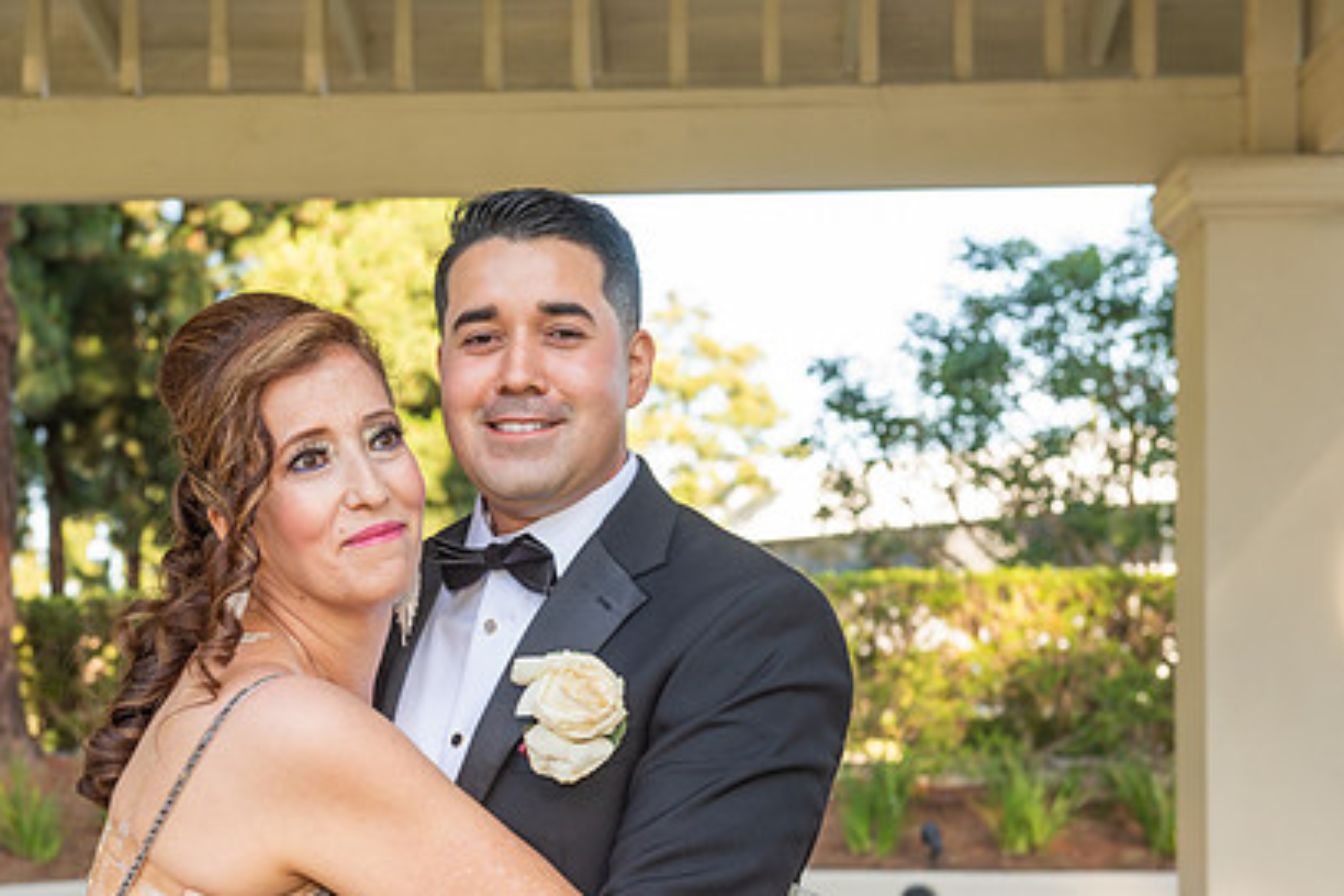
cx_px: 530
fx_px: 2762
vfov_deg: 18.4
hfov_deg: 27.3
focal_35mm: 74
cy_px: 624
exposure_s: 1/200
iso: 400
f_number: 5.6
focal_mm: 52
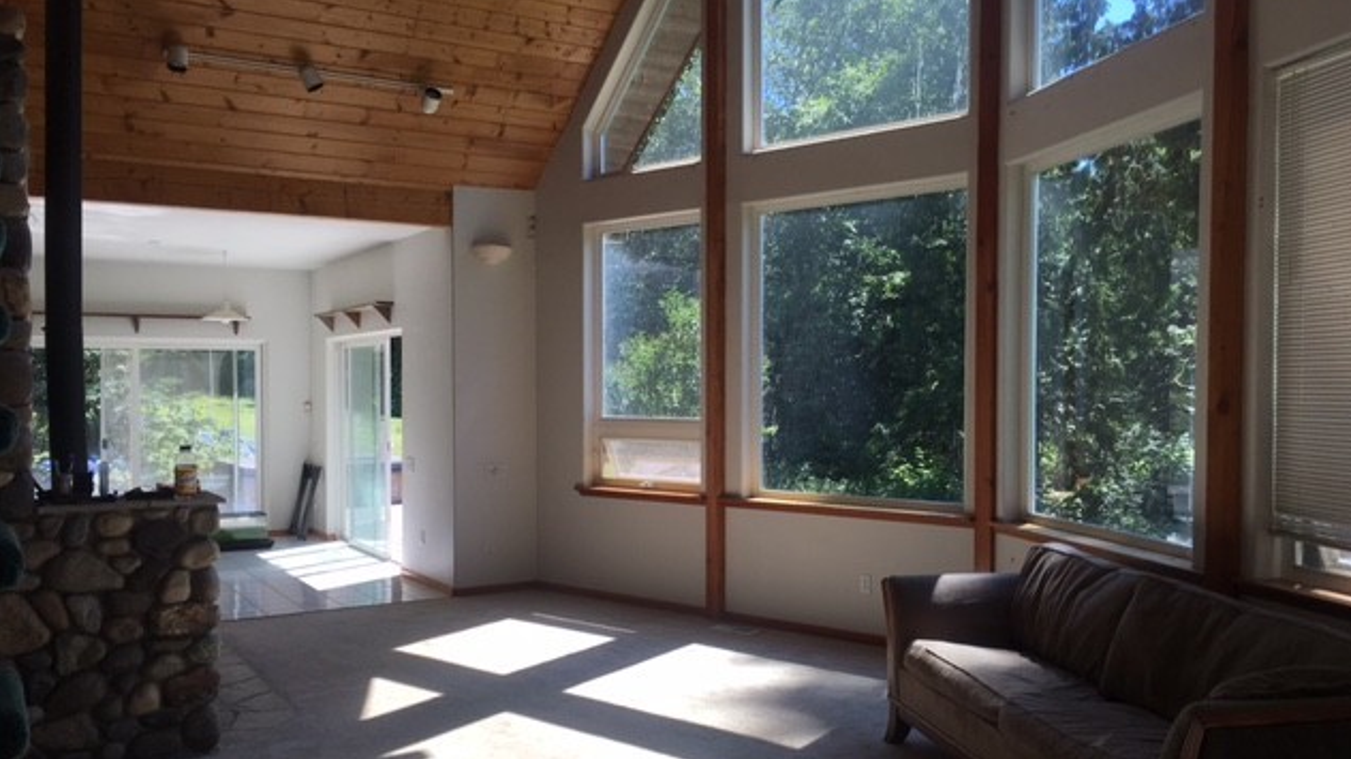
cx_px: 682
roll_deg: +0.2
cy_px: 421
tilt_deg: -1.8
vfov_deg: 36.6
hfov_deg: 61.0
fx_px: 1146
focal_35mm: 32
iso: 25
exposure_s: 1/379
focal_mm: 4.15
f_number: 2.2
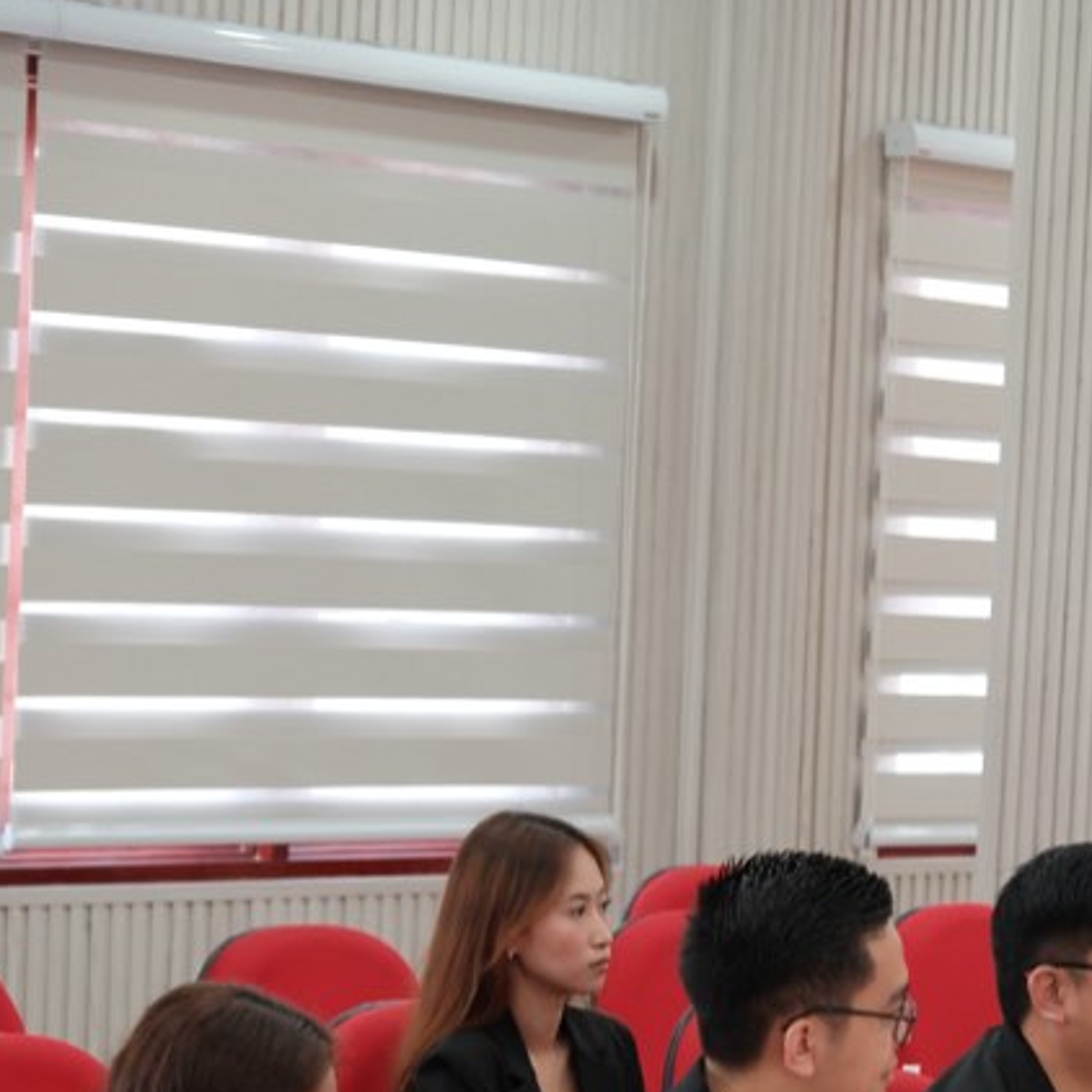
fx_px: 4426
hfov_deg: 13.7
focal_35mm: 124
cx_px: 1286
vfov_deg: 14.0
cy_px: 938
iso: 1000
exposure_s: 1/125
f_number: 2.8
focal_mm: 37.4
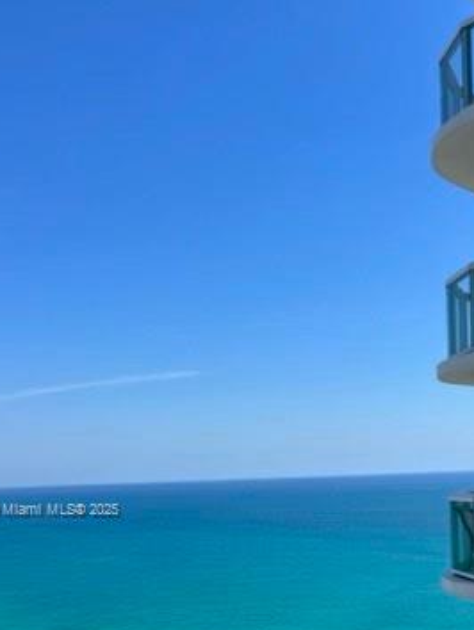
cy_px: 511
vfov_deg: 38.8
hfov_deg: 30.5
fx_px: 857
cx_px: 342
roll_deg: +3.0
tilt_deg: -3.3
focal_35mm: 47
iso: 50
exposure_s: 1/6211
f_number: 1.5
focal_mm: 5.7
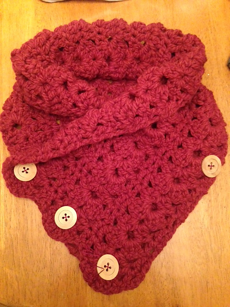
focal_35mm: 33
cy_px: 154
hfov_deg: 42.9
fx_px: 292
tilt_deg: -77.8
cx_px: 115
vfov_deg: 55.4
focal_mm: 4.12
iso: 640
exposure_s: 1/15
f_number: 2.4
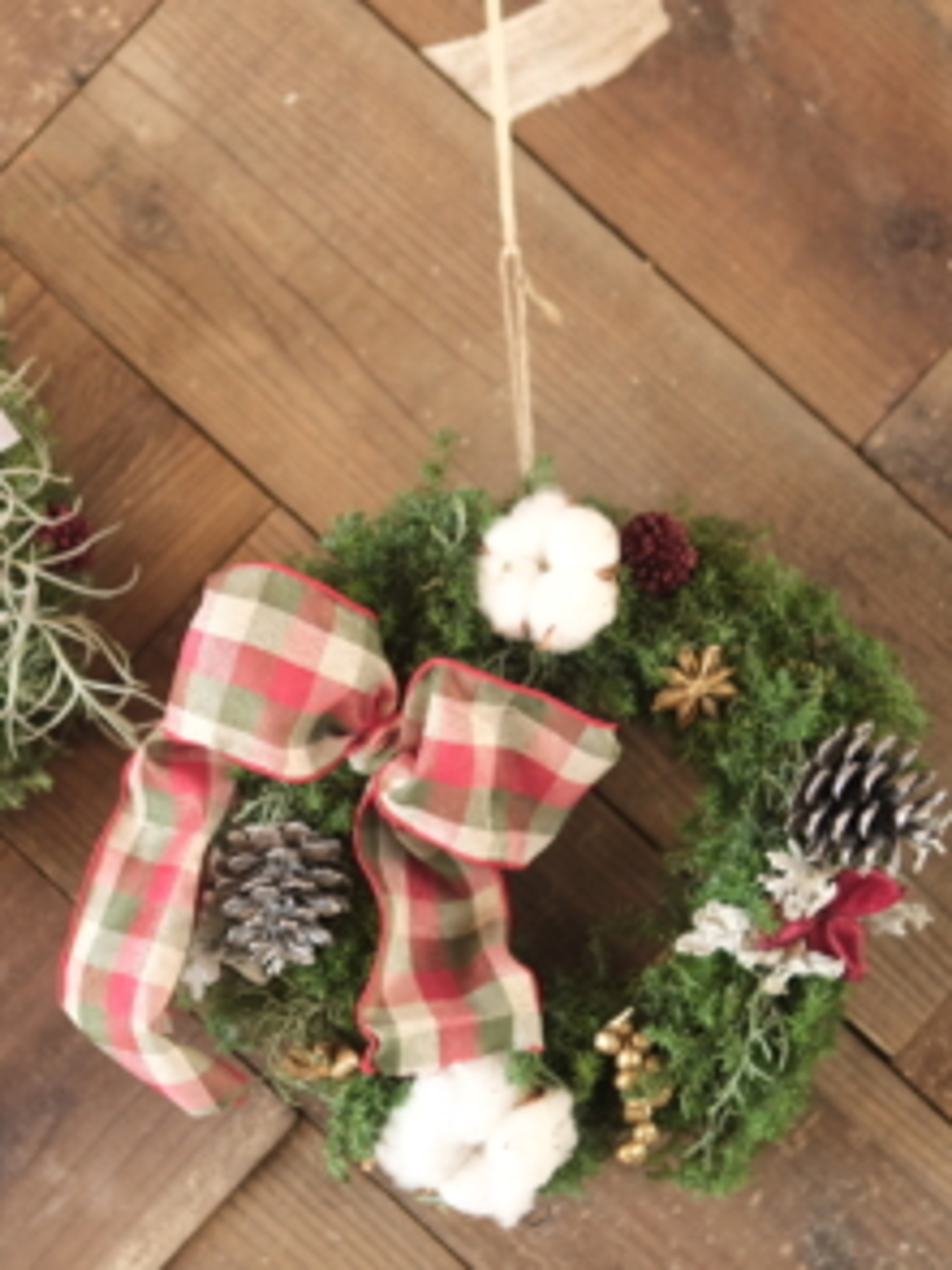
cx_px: 194
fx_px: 2422
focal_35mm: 66
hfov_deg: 22.0
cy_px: 637
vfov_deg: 29.4
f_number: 1.4
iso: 320
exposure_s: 1/80
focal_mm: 30
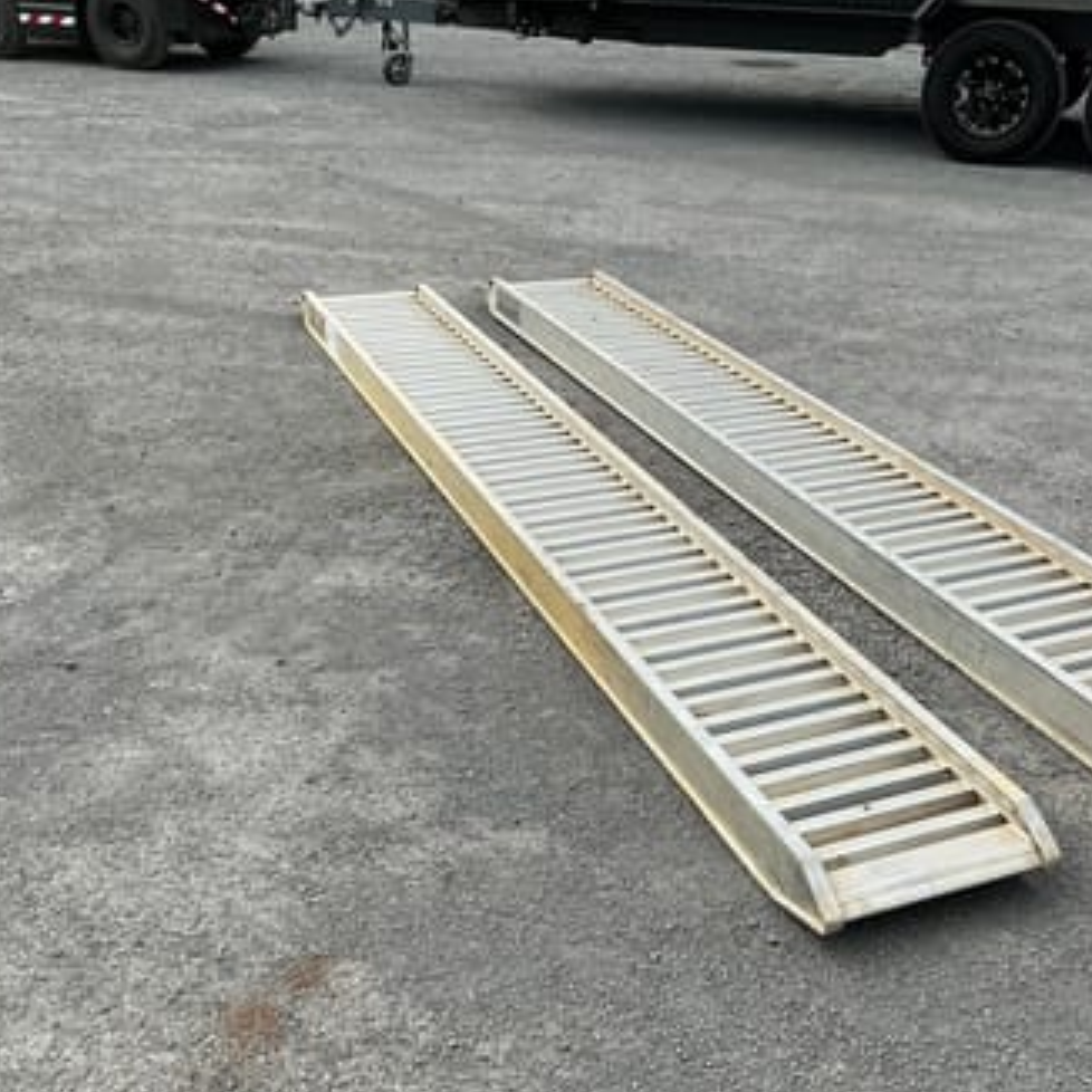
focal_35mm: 38
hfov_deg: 43.7
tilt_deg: -27.5
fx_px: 1356
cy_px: 618
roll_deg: -2.4
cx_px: 630
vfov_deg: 43.8
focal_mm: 3
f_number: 1.8
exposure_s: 1/1626
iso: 25
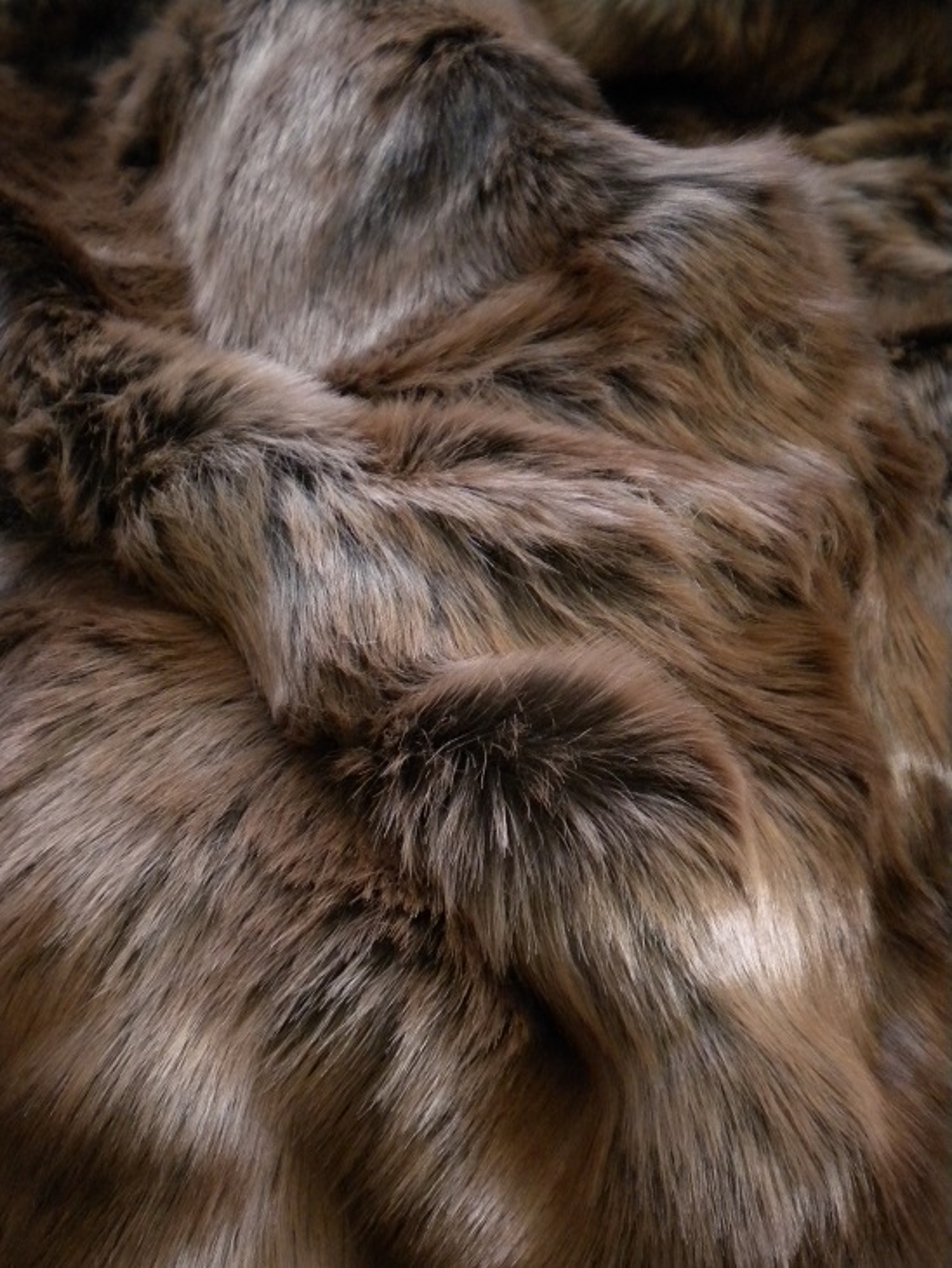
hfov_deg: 35.2
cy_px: 634
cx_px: 476
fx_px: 1503
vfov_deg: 45.8
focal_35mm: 41
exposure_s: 1/72.8
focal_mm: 7.4
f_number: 3.5
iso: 400
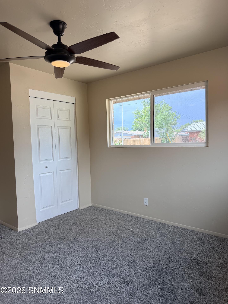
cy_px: 152
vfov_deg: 71.6
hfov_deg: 56.8
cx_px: 114
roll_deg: +1.9
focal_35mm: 24
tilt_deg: -2.9
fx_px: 211
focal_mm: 6.76
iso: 80
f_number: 1.78
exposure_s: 1/326
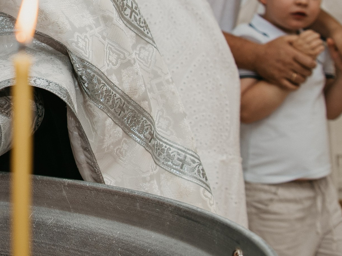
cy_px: 5
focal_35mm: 86
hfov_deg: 20.8
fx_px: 850
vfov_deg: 16.8
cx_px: -98
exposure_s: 1/160
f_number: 4
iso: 125
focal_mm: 26
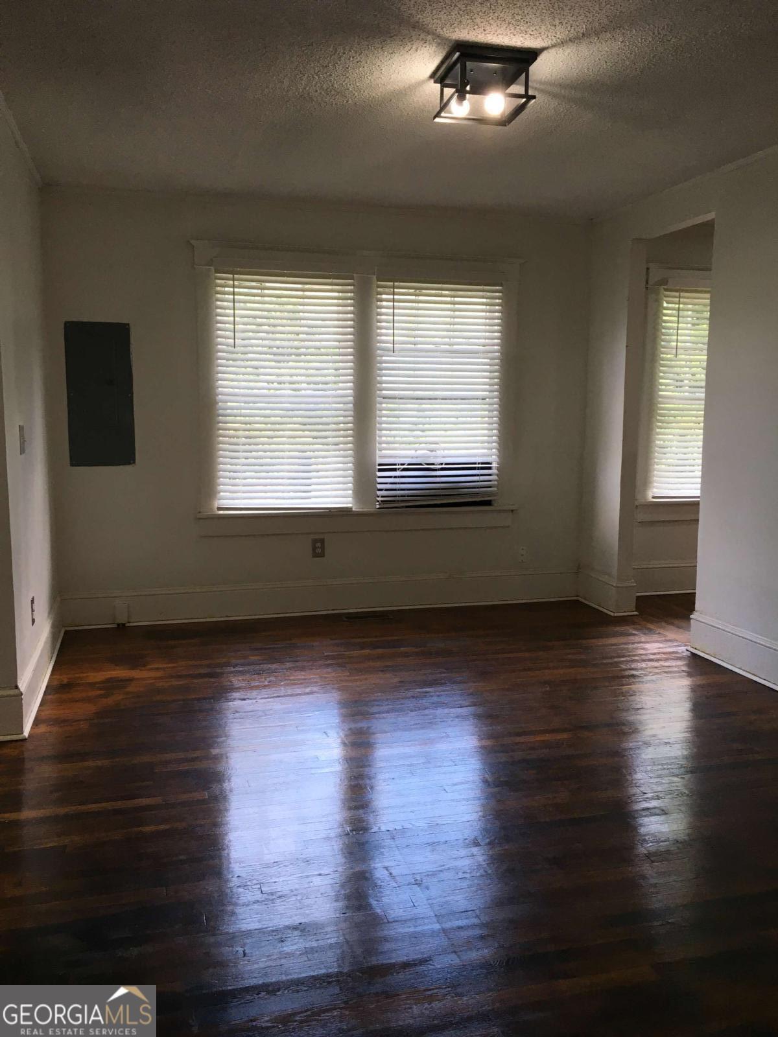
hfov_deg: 48.2
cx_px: 389
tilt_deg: -8.1
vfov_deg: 61.7
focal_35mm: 29
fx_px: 869
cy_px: 518
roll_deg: +1.0
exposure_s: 1/30
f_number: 2.2
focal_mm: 4.15
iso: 25
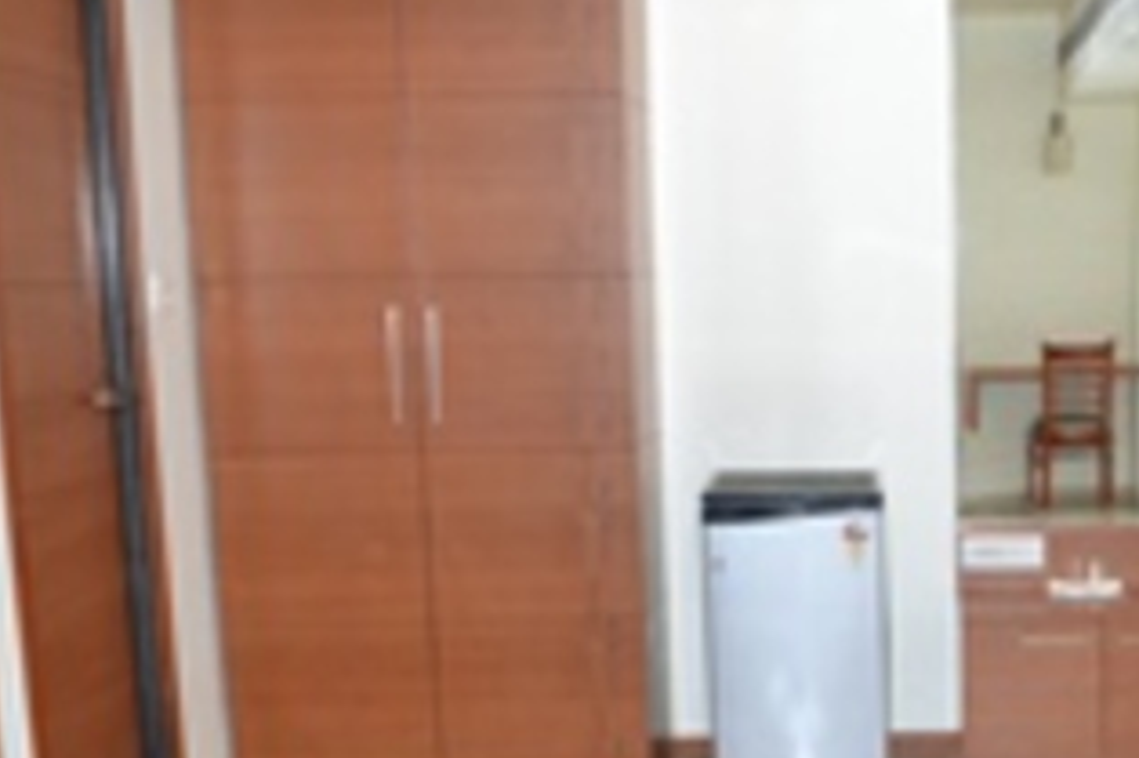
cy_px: 729
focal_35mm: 62
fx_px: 1960
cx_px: 1114
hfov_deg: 30.3
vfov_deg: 21.2
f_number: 7.1
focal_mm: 18
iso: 800
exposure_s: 1/60
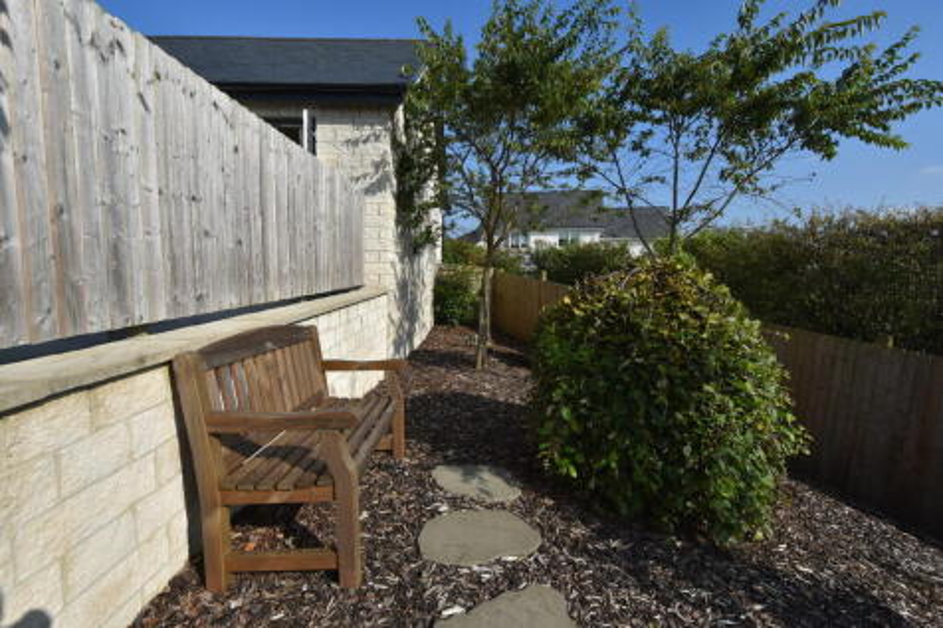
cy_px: 314
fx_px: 393
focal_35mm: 15
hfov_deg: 100.4
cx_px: 472
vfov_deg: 77.3
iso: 180
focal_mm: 10
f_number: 8
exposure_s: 1/500
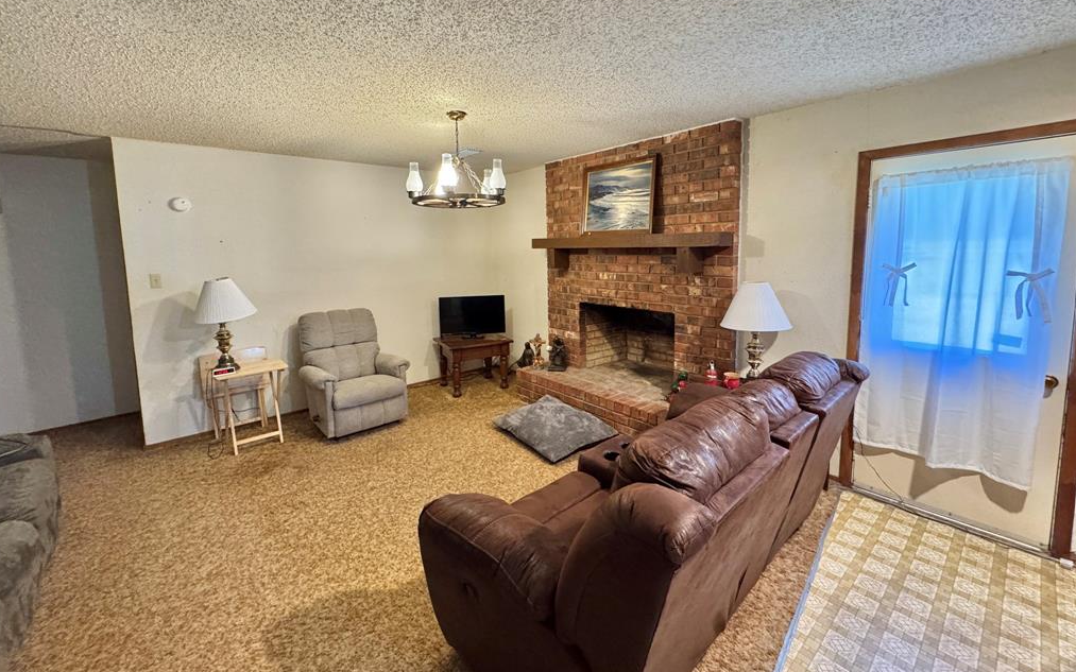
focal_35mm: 15
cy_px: 290
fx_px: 440
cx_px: 534
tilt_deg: -5.9
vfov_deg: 74.4
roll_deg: +1.5
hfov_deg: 101.5
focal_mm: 2.22
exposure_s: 1/60
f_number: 2.2
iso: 800
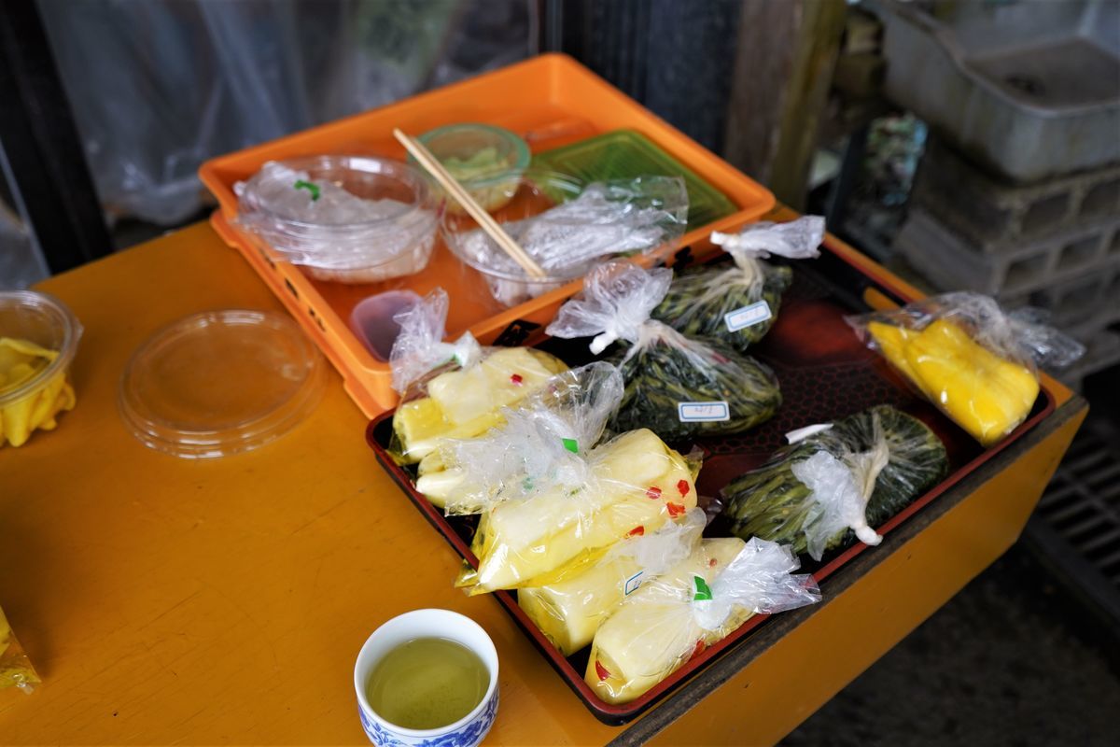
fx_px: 964
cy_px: 374
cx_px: 560
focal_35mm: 31
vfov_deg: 42.3
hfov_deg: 60.3
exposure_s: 1/160
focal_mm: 31
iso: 500
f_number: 4
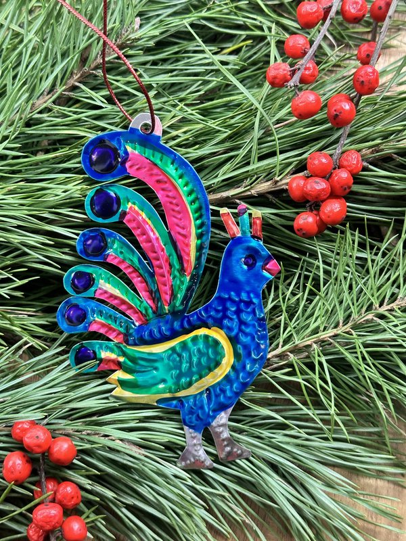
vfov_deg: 39.7
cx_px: 203
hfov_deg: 30.3
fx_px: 751
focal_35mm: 48
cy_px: 270
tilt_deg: -77.6
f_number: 1.78
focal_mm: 6.86
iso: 200
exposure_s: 1/33
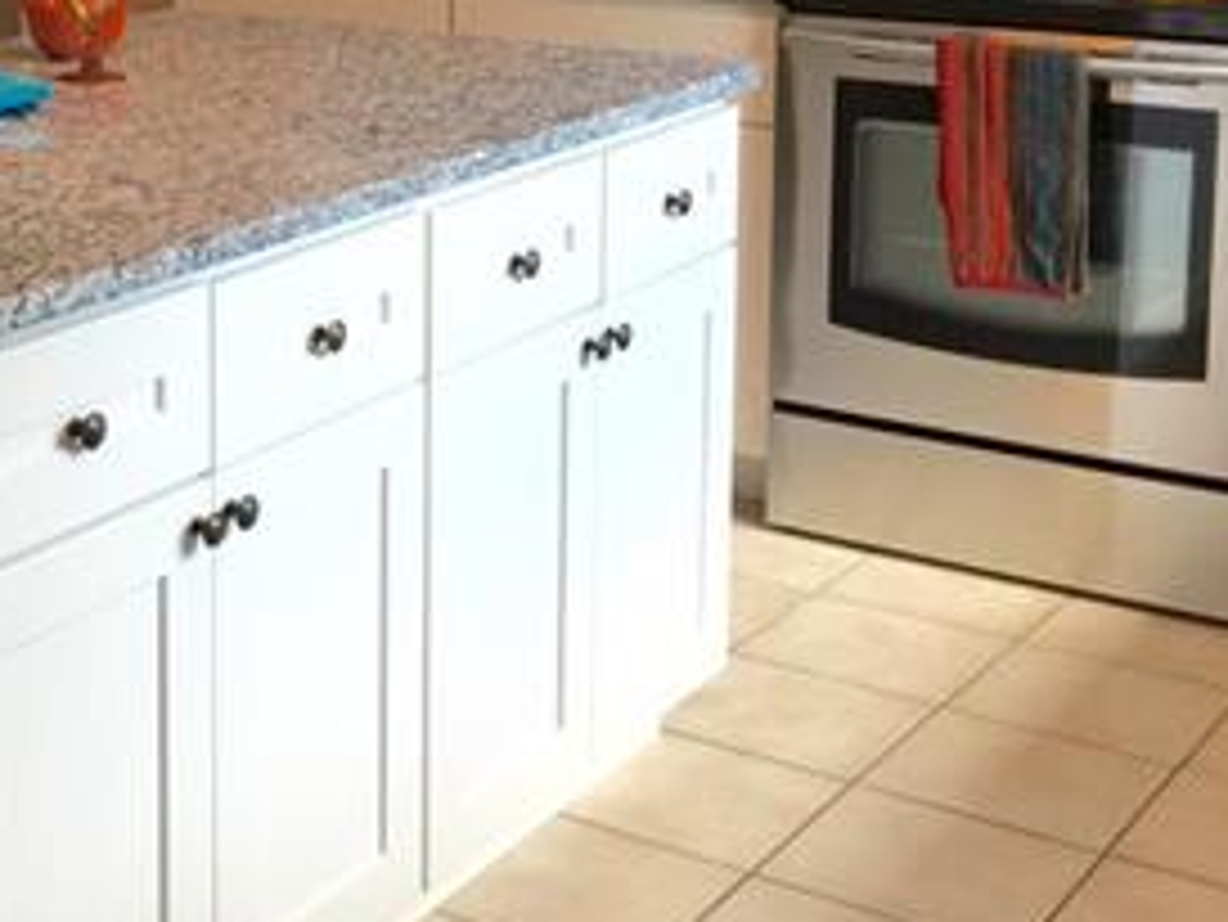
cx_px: 54
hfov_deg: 27.2
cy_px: 36
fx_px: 2413
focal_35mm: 68
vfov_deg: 21.0
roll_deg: -0.1
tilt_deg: -8.3
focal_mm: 4.15
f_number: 2.2
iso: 32
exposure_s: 1/30
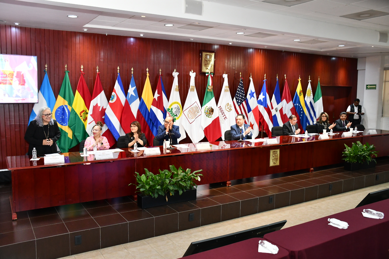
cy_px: 130
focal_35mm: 33
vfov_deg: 40.0
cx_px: 194
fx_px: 357
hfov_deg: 57.2
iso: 1400
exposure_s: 1/60
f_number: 4
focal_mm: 22
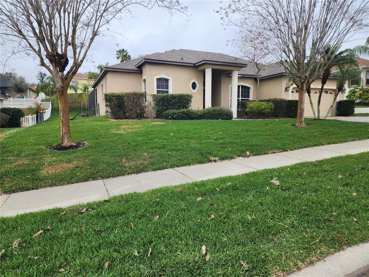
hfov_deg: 73.9
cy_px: 138
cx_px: 184
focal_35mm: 23
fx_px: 245
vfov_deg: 58.9
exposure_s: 1/366
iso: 12
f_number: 1.8
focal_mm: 6.4
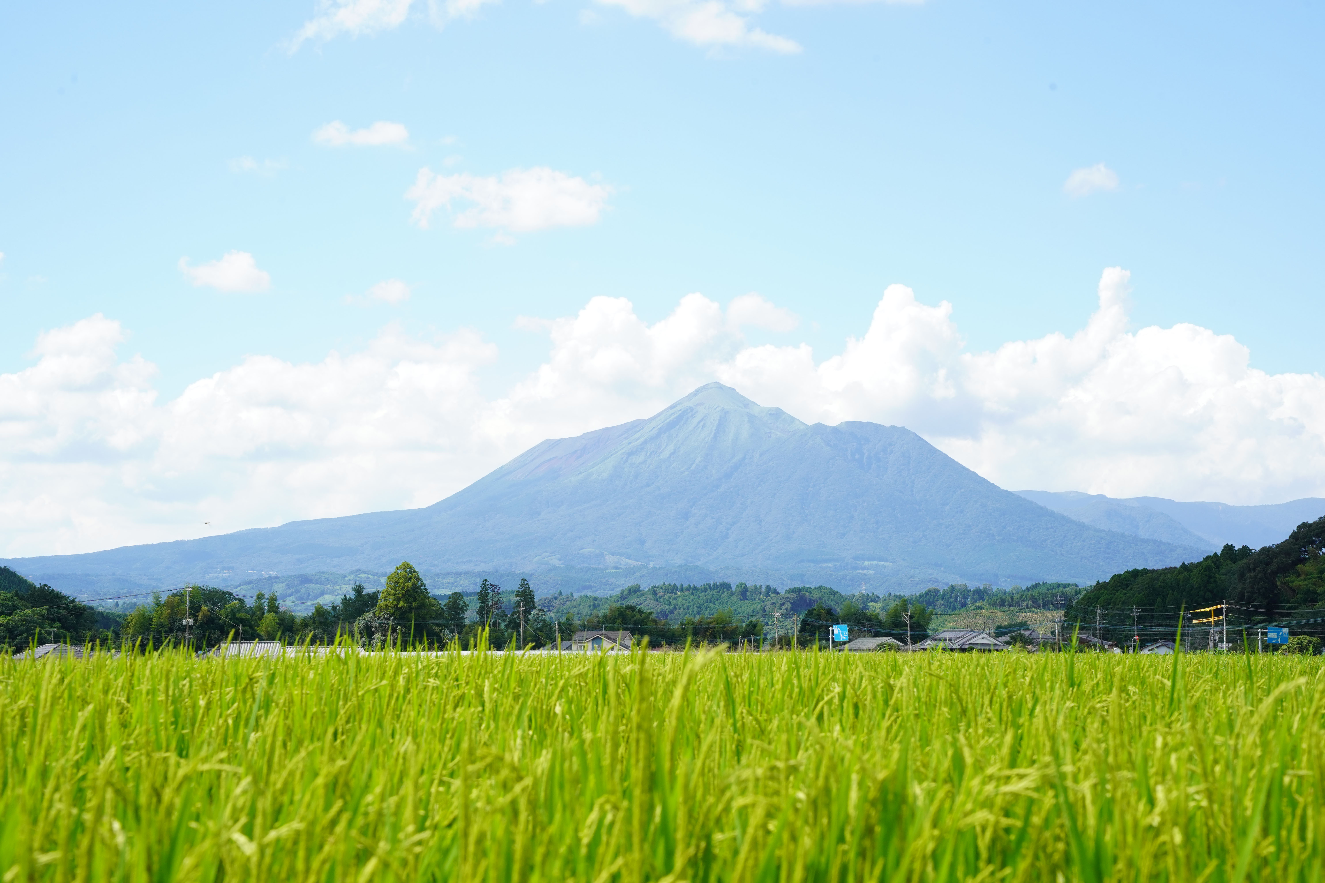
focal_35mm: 84
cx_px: 662
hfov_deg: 24.2
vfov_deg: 16.3
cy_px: 442
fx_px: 3091
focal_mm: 84
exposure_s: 1/200
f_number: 14
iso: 500
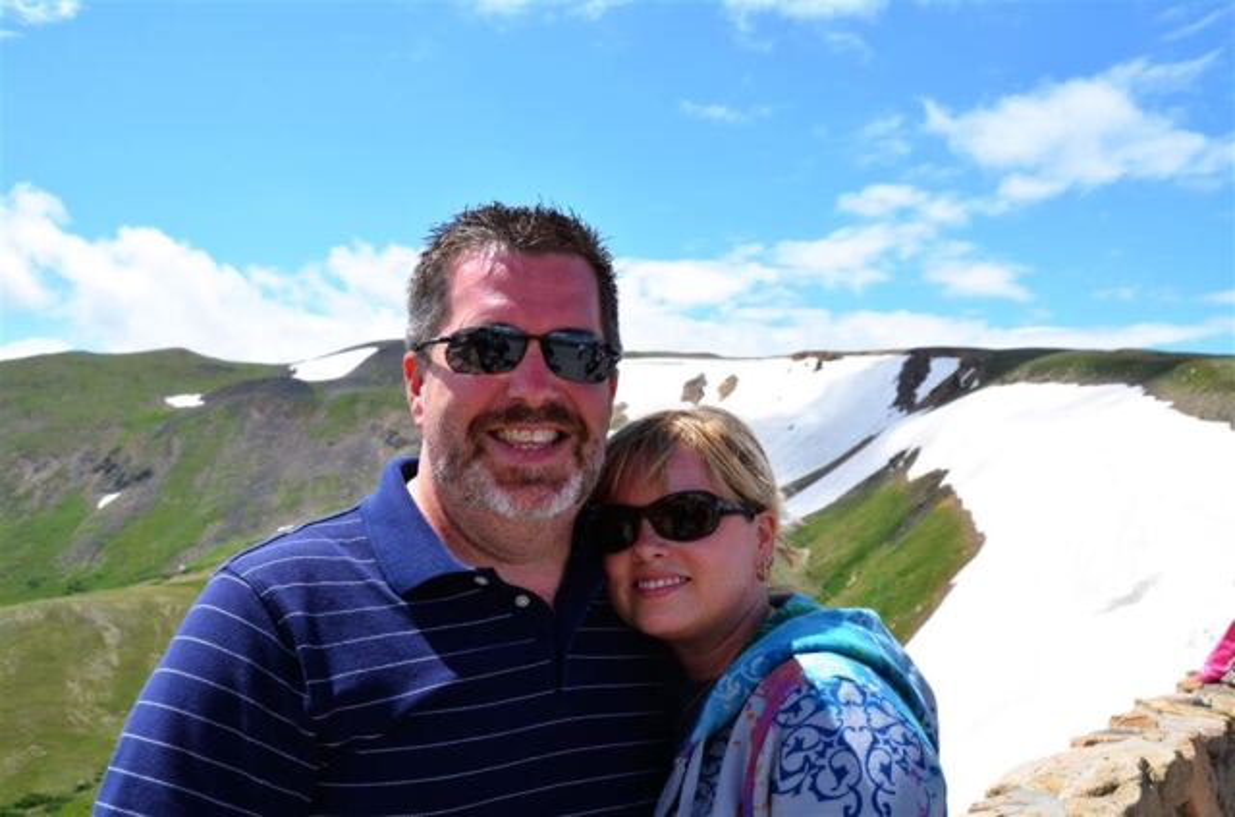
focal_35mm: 33
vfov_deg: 39.7
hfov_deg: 57.4
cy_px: 408
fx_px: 1129
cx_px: 618
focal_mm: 22
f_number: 9
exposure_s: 1/320
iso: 100
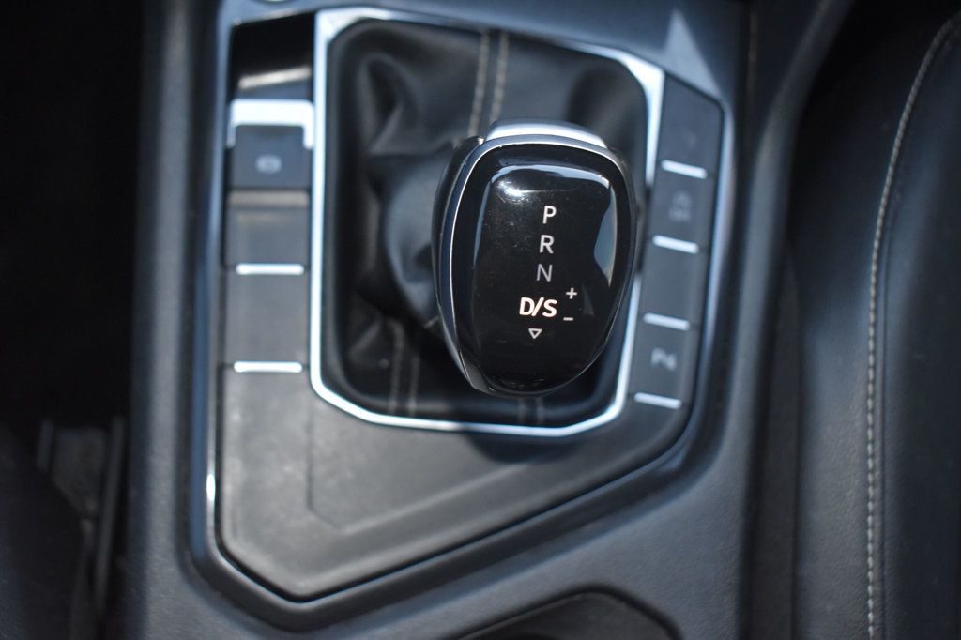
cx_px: 480
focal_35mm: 51
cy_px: 320
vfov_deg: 26.5
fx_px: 1361
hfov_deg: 38.9
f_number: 4.5
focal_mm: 34
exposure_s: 1/60
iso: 1600
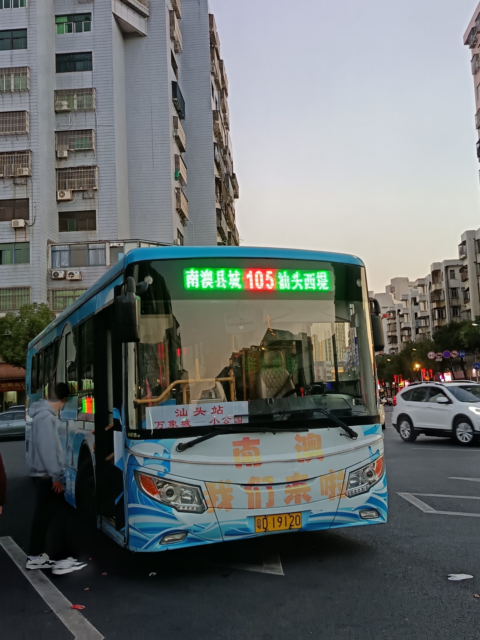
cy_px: 320
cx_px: 240
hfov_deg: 37.7
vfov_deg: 49.0
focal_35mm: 38
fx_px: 703
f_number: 1.75
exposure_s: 1/50
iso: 695
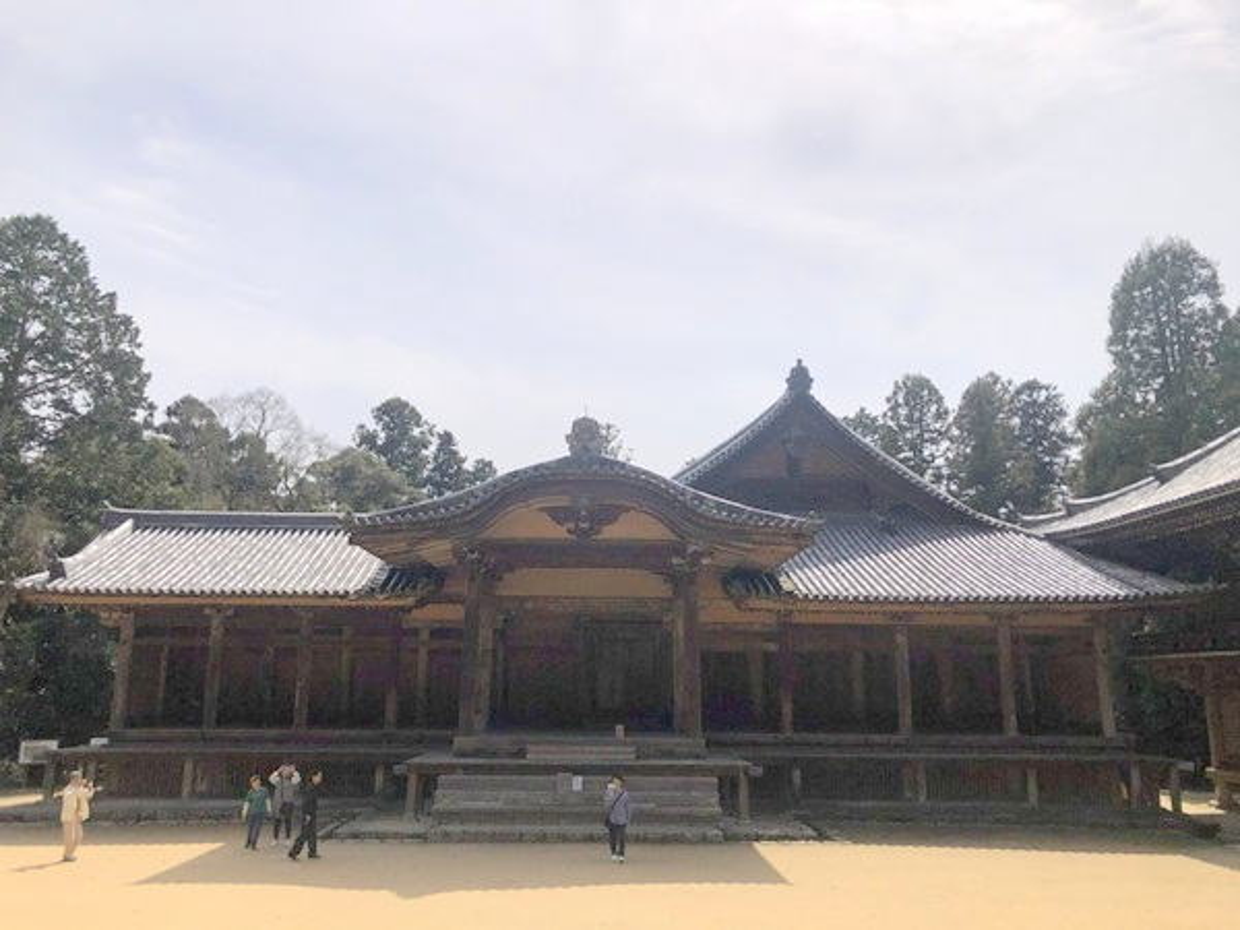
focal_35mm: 28
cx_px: 620
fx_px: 1003
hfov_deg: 63.4
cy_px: 465
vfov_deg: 49.7
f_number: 1.8
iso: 25
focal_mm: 3.99
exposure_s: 1/6897
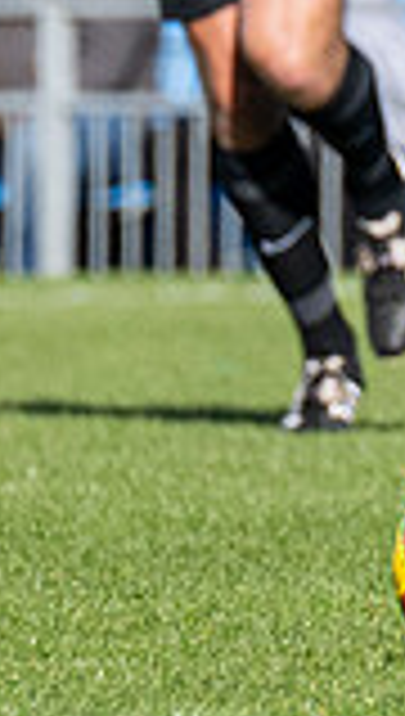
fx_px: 35418
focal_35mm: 1864
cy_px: -350
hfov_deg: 0.7
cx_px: 1979
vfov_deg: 1.2
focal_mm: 170
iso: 400
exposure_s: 1/4000
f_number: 4
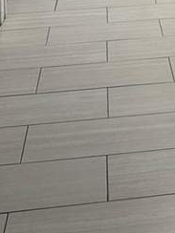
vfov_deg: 16.9
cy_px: -122
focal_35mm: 105
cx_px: 251
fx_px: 708
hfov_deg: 13.4
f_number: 1.78
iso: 160
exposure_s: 1/60
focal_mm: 6.86
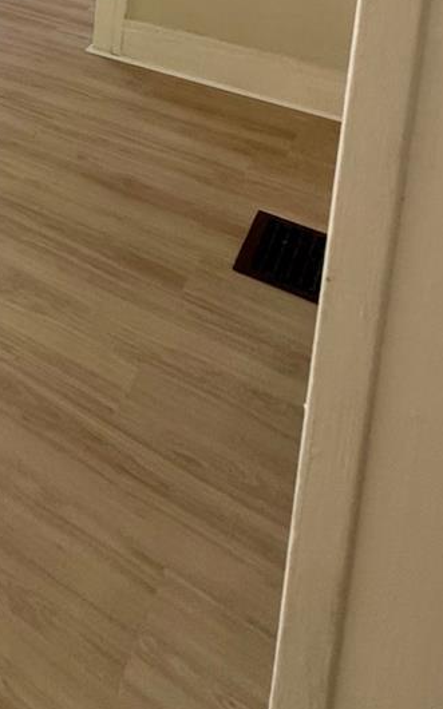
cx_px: -262
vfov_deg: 35.7
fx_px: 812
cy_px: -162
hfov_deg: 23.1
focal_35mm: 42
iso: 64
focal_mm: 2.22
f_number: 2.2
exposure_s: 1/99
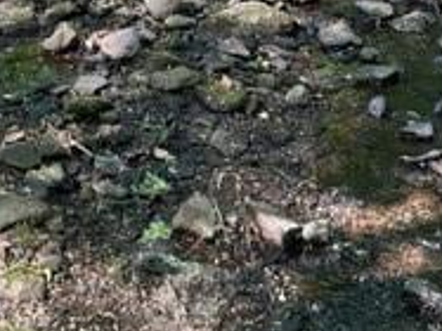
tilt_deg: -5.2
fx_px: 1046
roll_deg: -0.3
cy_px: -210
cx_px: 168
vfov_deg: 16.0
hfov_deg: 23.8
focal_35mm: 82
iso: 200
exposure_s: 1/121
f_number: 1.78
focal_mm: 6.86
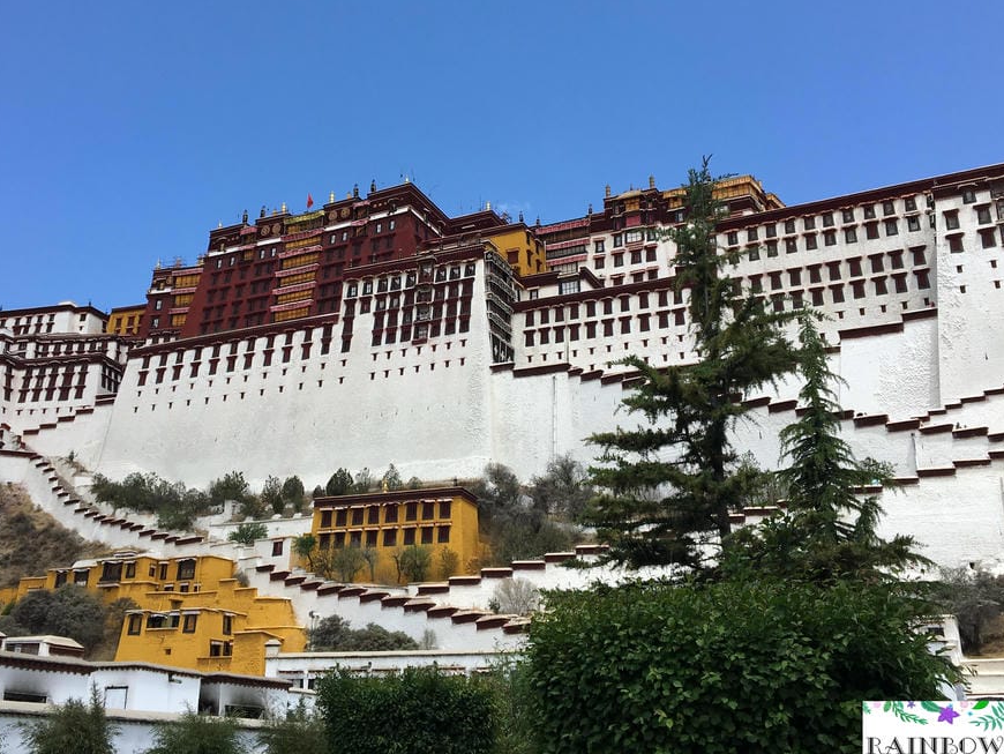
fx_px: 1160
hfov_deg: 46.6
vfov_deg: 35.7
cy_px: 276
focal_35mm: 40
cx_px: 426
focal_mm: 4.15
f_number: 2.2
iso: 25
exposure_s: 1/1040
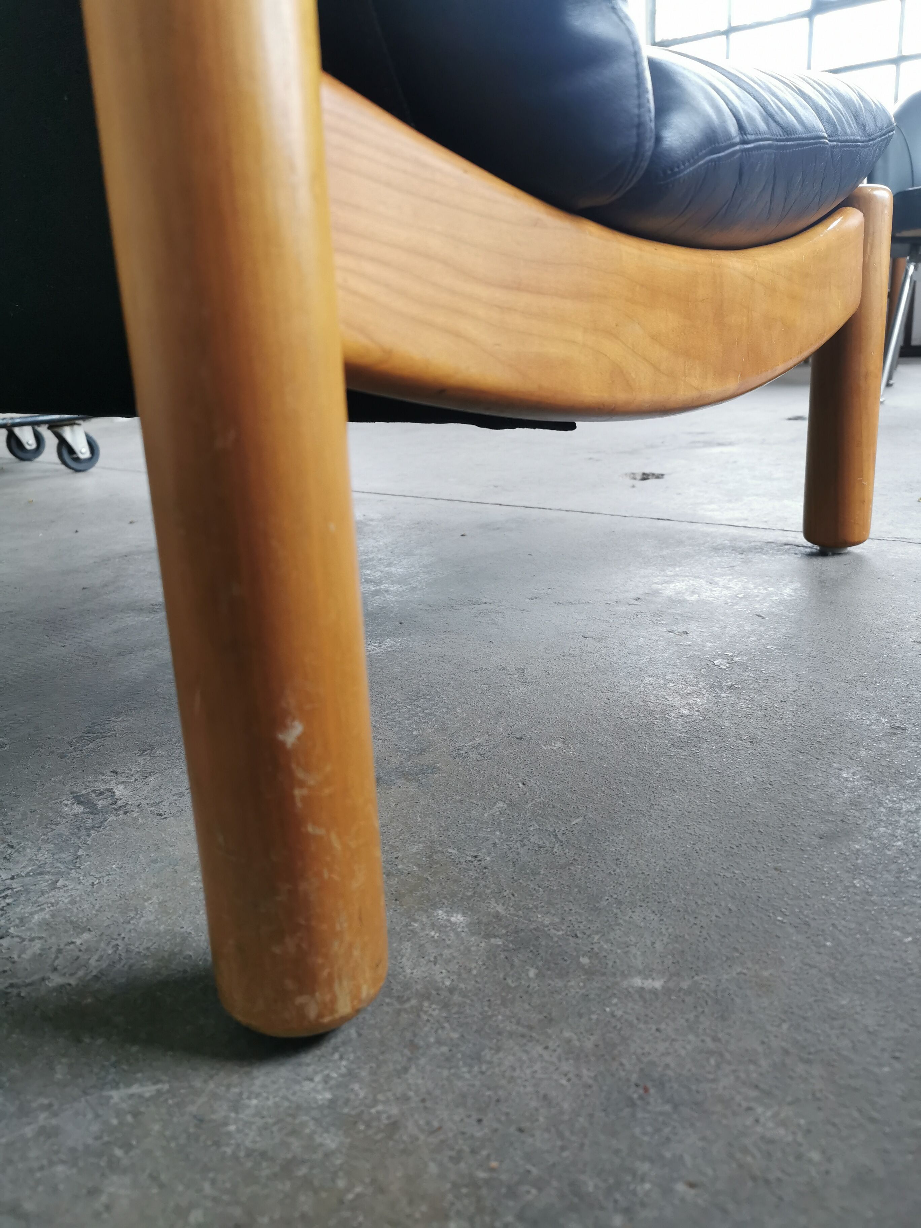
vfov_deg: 65.3
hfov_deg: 51.4
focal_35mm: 27
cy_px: 614
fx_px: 958
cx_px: 460
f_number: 1.6
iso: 125
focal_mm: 5.56
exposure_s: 1/50
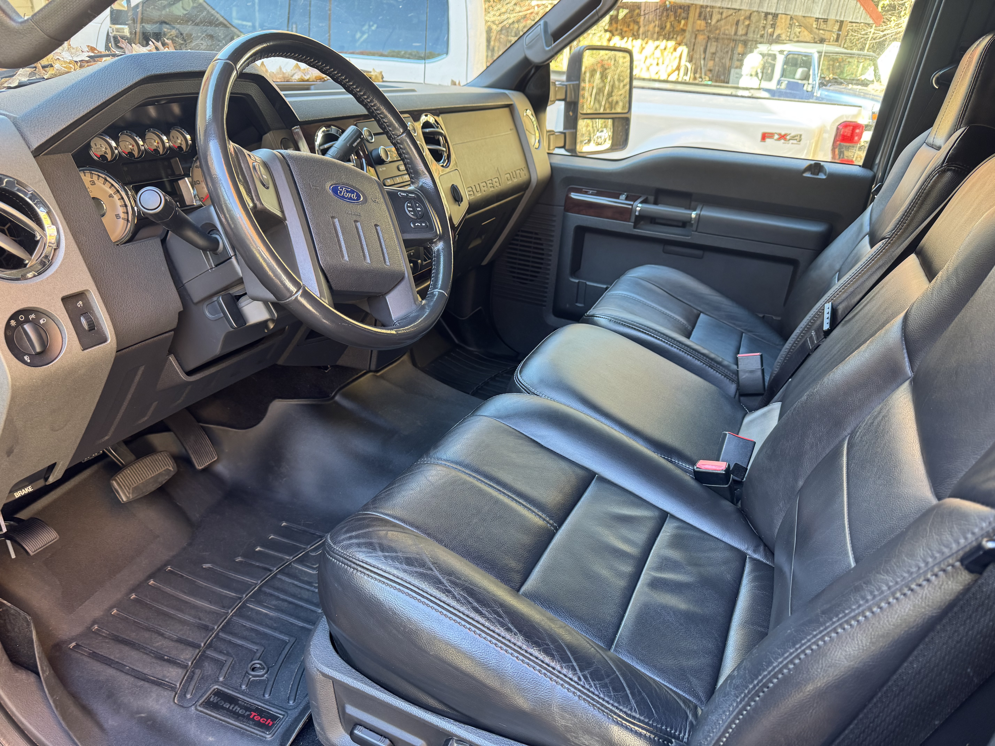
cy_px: 373
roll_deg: -5.3
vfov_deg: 56.8
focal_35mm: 24
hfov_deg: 71.6
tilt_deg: -27.9
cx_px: 498
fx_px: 690
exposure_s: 1/80
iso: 200
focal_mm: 6.76
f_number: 1.78
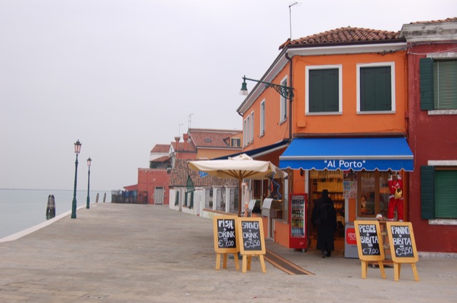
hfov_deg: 49.6
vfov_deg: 34.1
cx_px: 228
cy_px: 152
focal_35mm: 39
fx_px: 494
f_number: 5.6
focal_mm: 26
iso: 200
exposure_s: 1/125
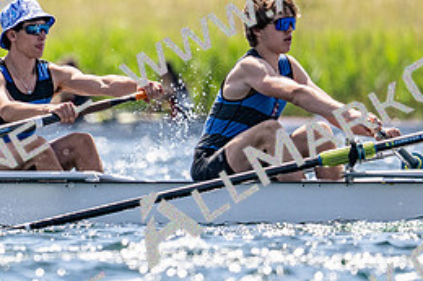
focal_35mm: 1338
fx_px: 15711
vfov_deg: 1.0
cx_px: 0
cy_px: 115
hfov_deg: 1.5
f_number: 4.5
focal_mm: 400
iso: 220
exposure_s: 1/2500
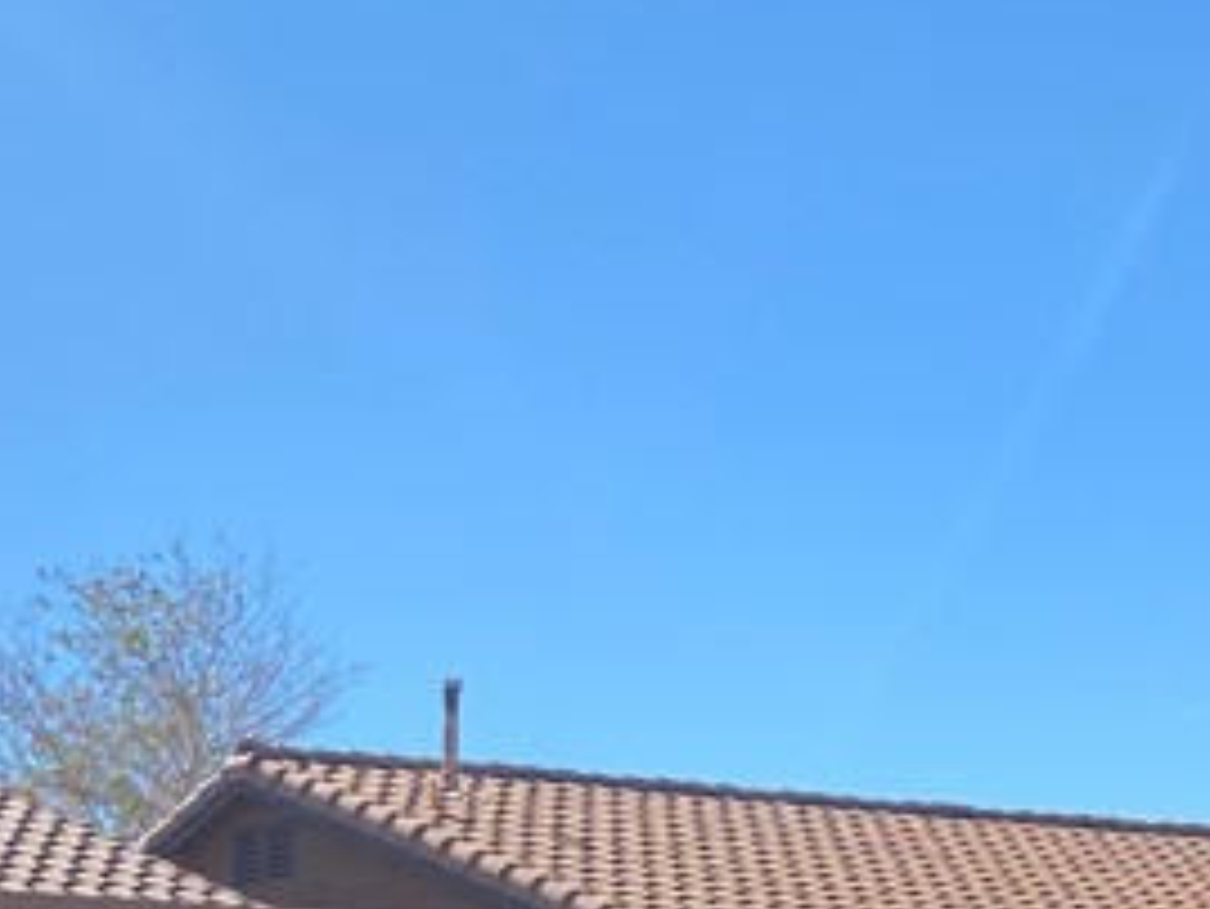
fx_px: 3462
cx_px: -688
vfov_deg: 14.0
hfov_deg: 17.5
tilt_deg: -1.8
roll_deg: +0.2
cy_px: 1382
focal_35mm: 99
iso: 32
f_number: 1.8
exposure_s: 1/2967
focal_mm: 4.25
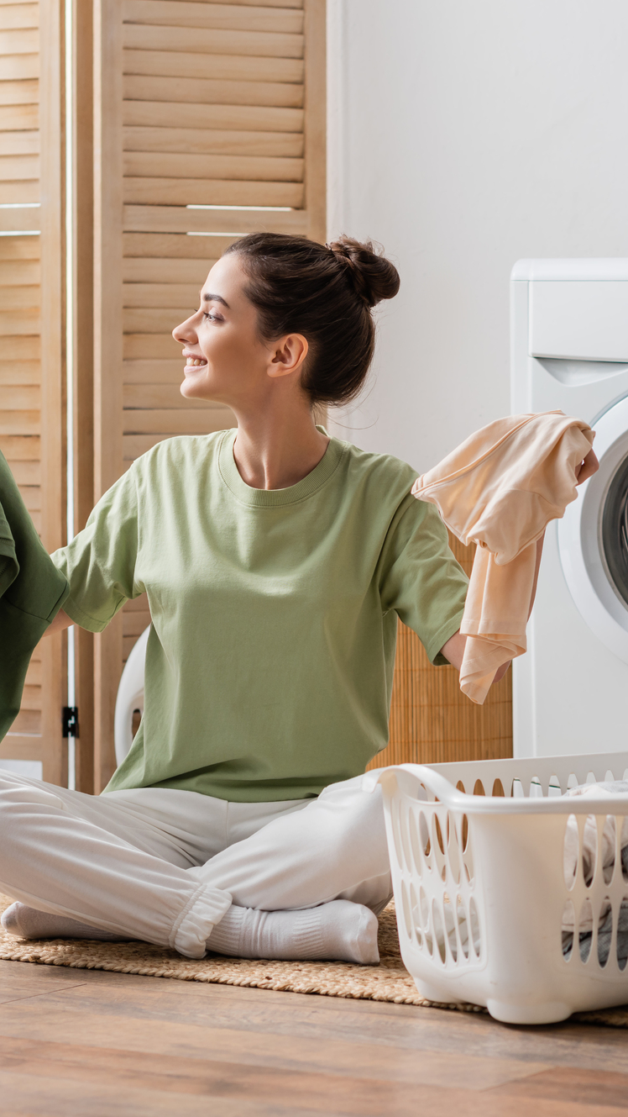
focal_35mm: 134
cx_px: 547
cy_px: 560
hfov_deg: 9.0
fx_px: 3965
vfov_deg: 16.0
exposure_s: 1/200
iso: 160
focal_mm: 85
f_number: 3.2
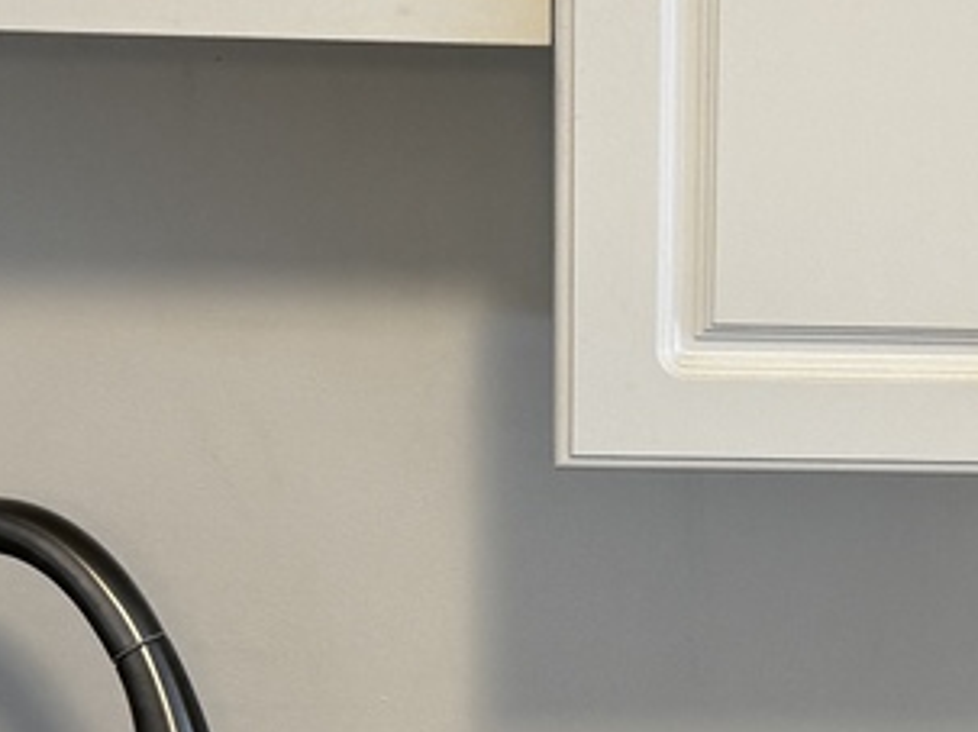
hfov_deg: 16.9
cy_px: 345
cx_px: 988
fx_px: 3220
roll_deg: -2.0
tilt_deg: -14.3
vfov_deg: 13.0
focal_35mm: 114
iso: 200
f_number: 1.78
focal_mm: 6.76
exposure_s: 1/120
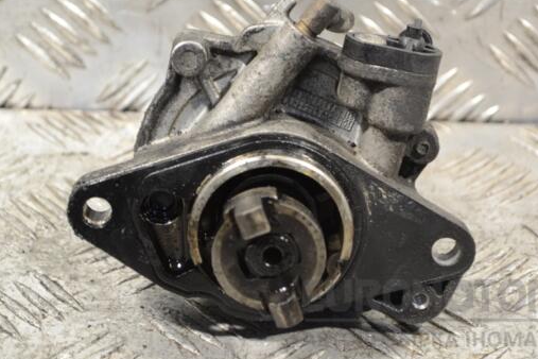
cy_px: 154
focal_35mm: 98
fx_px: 1458
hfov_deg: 20.9
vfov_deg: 14.0
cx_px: 282
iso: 720
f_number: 5.6
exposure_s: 1/30
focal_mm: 55
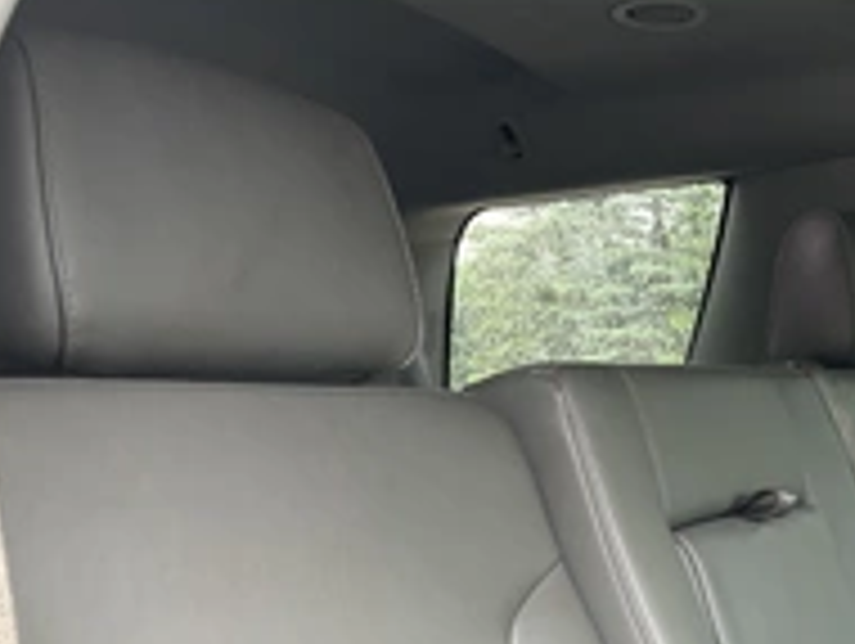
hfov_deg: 30.8
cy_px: 572
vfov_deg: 23.5
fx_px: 1509
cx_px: 693
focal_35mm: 61
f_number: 1.8
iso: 64
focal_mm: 3
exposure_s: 1/62
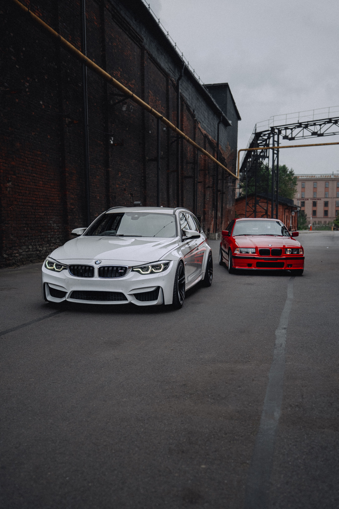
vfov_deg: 47.4
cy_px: 254
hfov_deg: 32.6
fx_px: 579
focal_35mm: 41
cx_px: 170
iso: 200
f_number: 2.8
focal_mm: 41
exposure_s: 1/1000
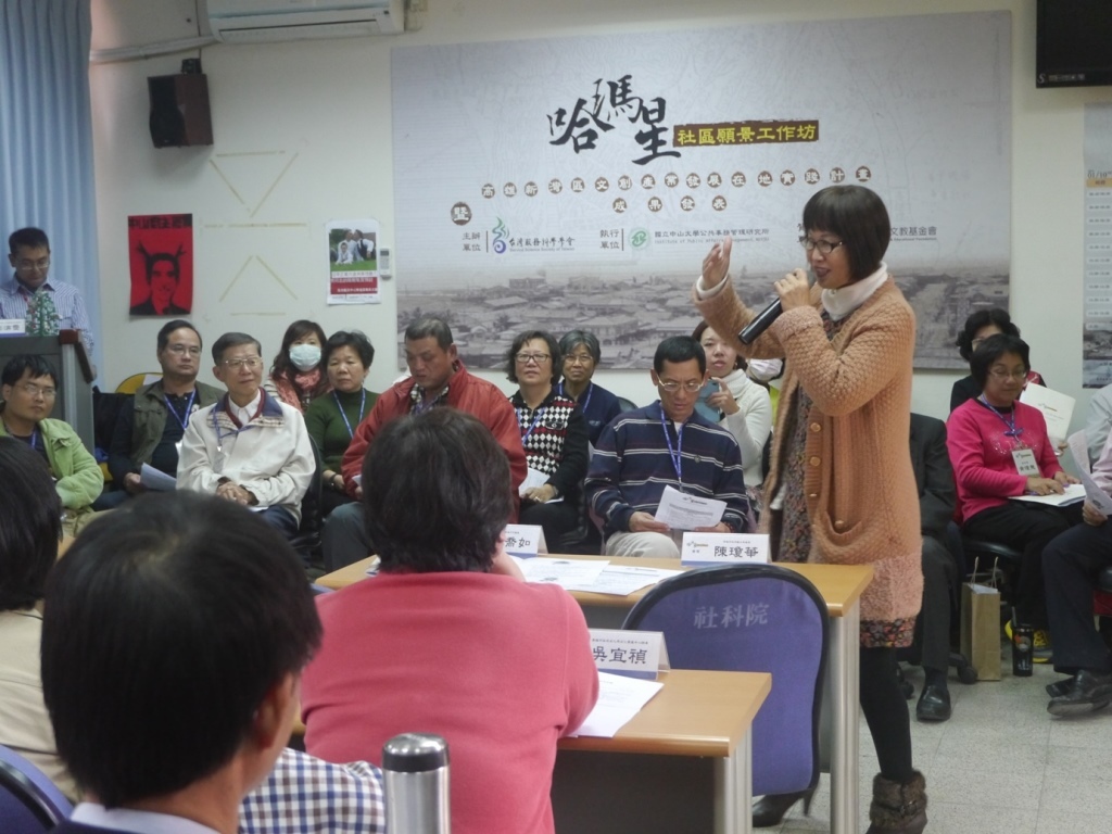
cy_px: 417
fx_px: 1735
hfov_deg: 35.5
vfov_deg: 27.0
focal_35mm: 54
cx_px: 556
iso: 1600
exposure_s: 1/80
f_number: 5.1
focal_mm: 27
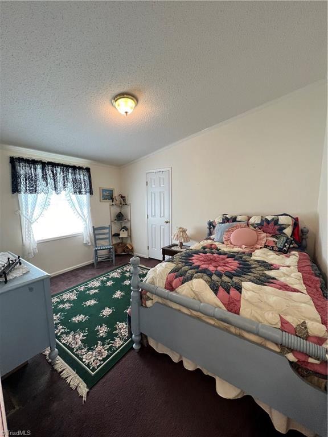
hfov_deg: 89.9
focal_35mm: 13
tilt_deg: -7.0
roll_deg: +0.0
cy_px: 218
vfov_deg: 106.2
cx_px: 164
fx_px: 164
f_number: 1.8
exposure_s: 1/60
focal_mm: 1.57
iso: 160
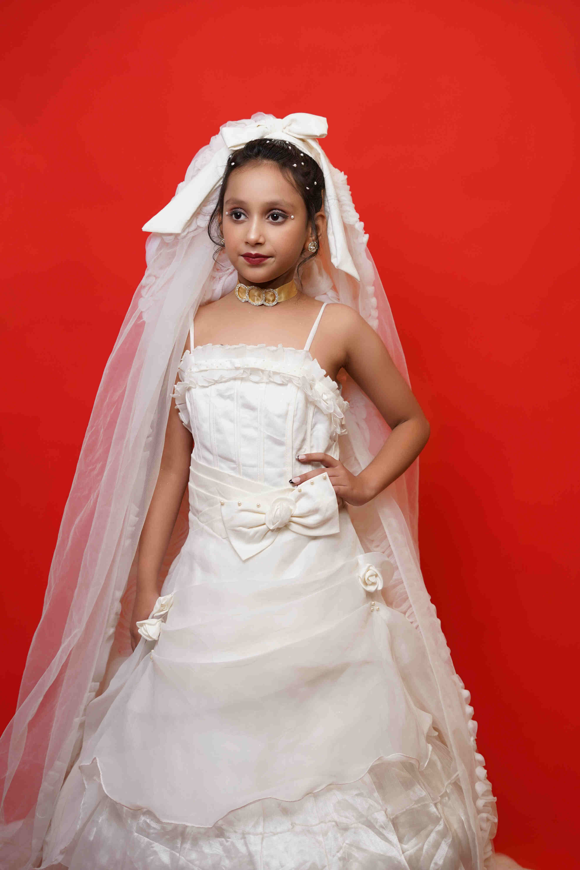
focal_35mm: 50
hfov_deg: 27.0
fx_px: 1208
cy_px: 435
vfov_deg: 39.6
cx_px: 290
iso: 320
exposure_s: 1/250
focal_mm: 50
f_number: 2.8
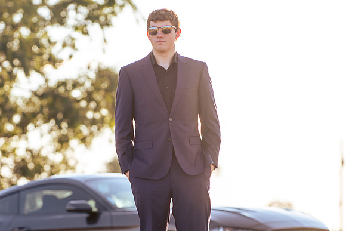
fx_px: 2770
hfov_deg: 7.1
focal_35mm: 288
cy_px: 164
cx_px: 130
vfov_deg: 4.8
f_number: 4
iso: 31
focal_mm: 170
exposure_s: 1/250
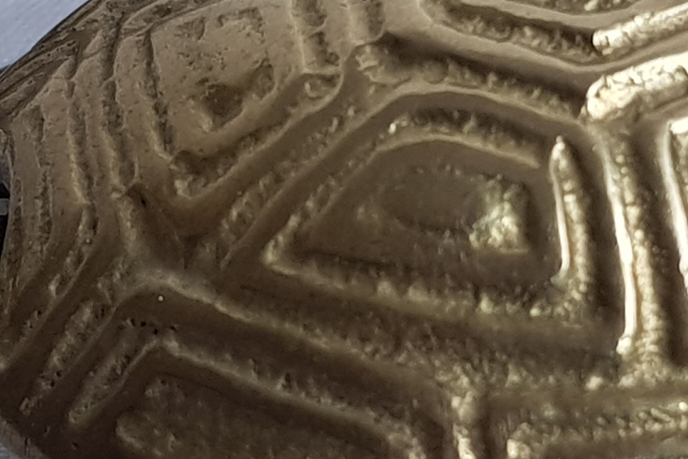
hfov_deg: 35.6
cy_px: 234
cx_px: 598
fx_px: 1013
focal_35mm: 53
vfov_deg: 25.5
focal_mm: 4.2
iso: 50
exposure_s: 1/100
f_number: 1.7
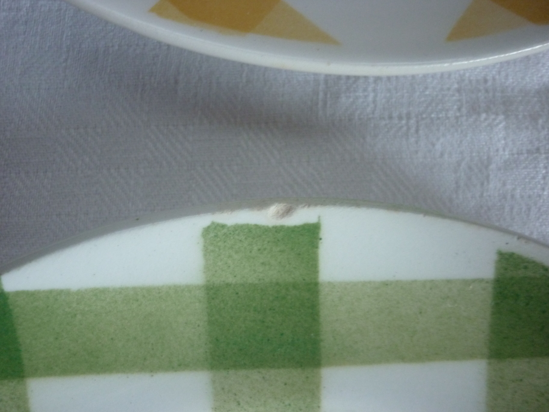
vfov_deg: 42.9
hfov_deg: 55.4
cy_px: 206
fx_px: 523
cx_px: 274
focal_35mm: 33
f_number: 2.8
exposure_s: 1/30
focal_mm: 5.5
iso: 320
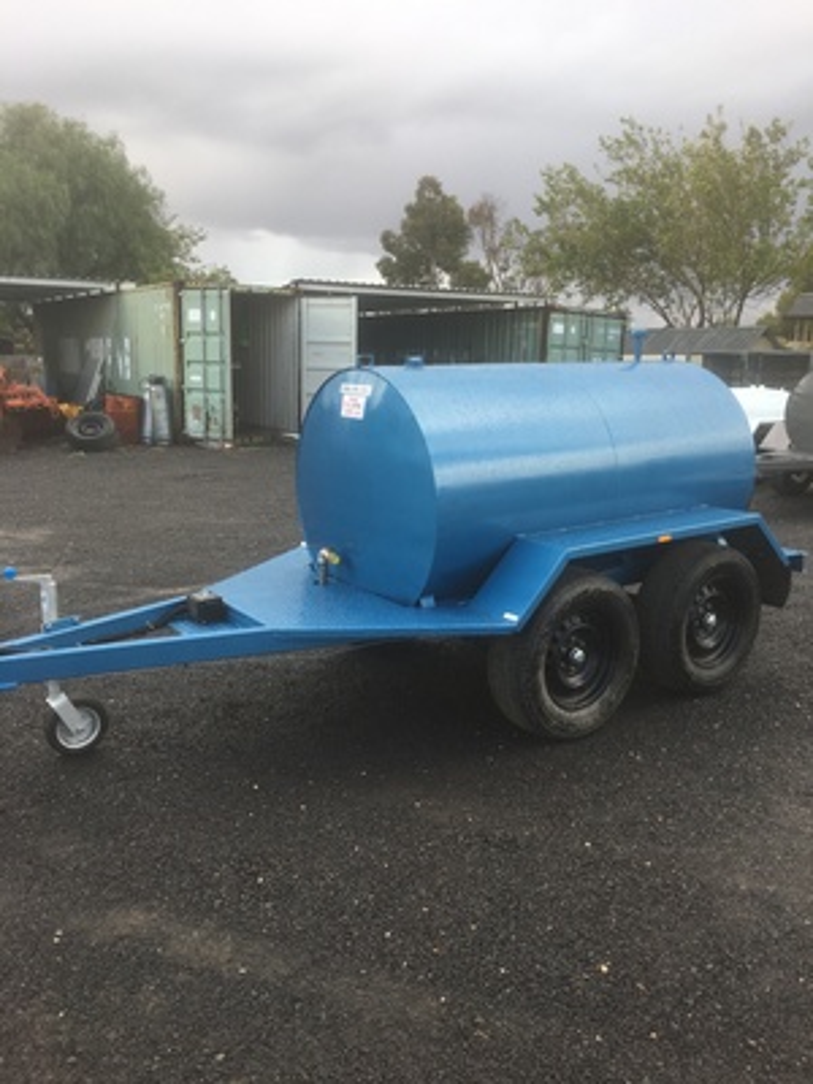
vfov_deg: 61.7
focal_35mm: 29
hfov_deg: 48.2
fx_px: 908
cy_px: 542
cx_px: 406
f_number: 2.2
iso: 25
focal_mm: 4.15
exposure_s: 1/208
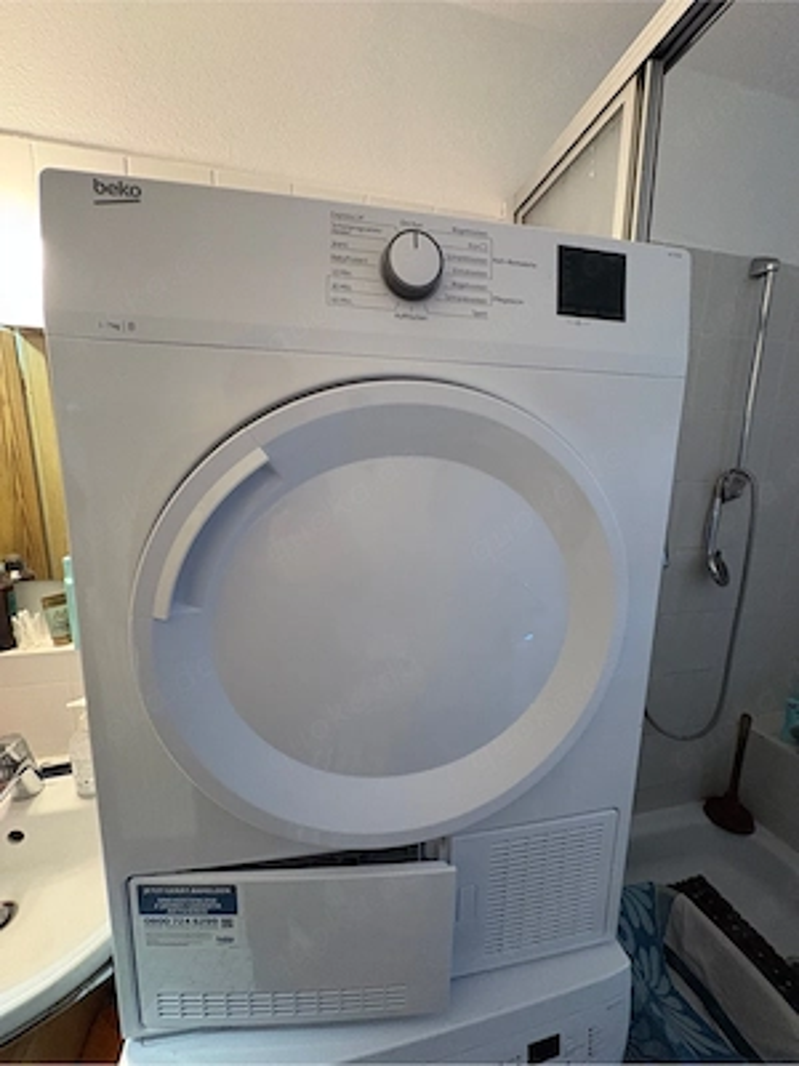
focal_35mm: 14
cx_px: 400
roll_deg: -1.3
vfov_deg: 102.1
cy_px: 533
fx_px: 431
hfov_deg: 85.7
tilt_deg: -9.2
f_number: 2.2
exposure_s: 1/50
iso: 500
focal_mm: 2.22
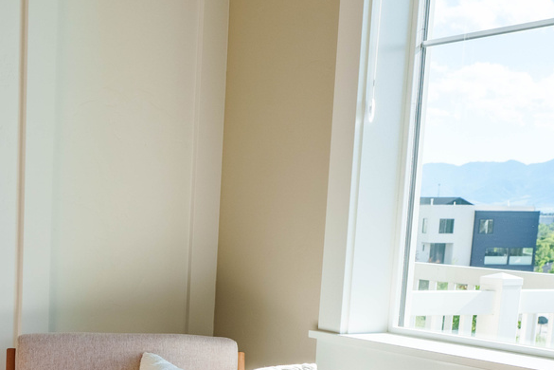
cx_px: -98
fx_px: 1077
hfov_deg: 26.0
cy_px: 401
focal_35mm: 70
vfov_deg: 18.7
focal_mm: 20
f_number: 5
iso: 320
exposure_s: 1/6400
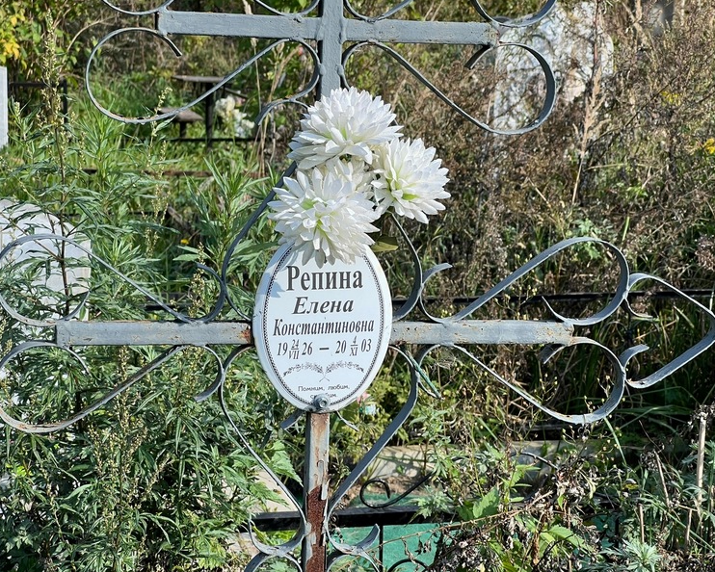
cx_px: 339
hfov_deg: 23.6
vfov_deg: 19.0
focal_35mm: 81
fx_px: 1715
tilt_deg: -13.4
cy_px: 287
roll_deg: -1.1
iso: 32
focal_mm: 9
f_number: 2.8
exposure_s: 1/256
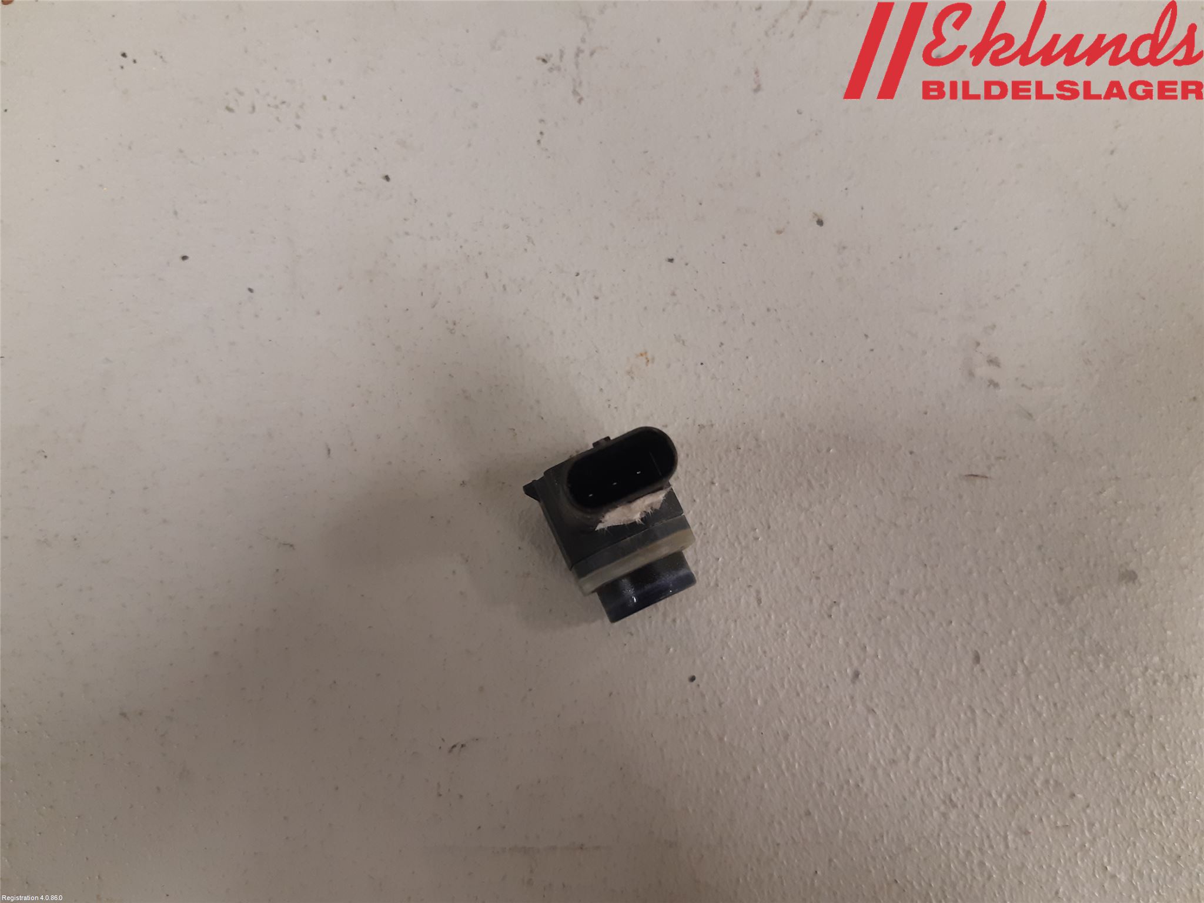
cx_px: 602
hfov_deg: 67.3
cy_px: 452
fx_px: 904
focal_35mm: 26
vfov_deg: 53.1
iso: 200
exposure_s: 1/50
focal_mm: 3.93
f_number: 1.7
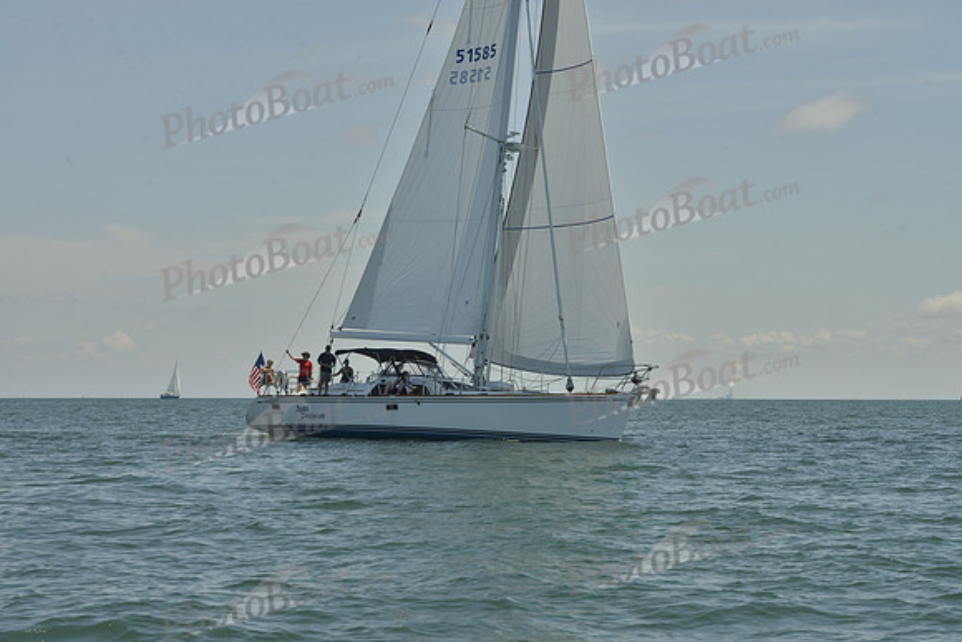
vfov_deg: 15.2
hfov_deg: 22.6
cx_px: 481
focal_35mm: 90
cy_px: 321
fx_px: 2405
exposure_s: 1/500
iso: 280
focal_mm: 90
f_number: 16
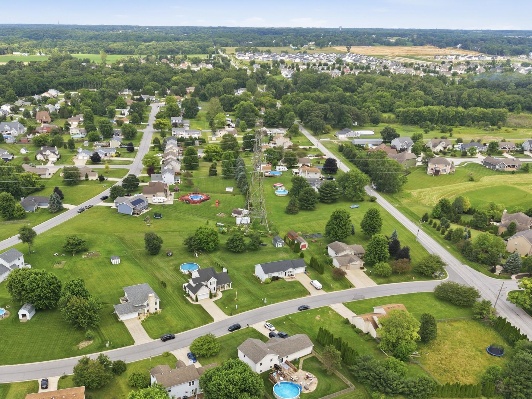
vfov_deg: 41.0
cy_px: 282
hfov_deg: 53.6
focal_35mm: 34
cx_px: 215
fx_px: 523
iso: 200
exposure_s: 1/2000
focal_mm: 8.7
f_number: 1.8
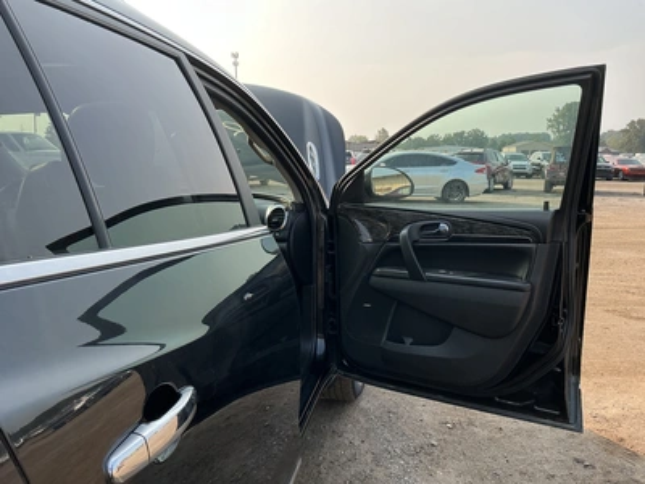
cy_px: 242
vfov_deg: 49.7
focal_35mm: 28
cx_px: 322
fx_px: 522
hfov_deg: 63.4
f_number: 1.8
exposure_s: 1/457
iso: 25
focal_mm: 3
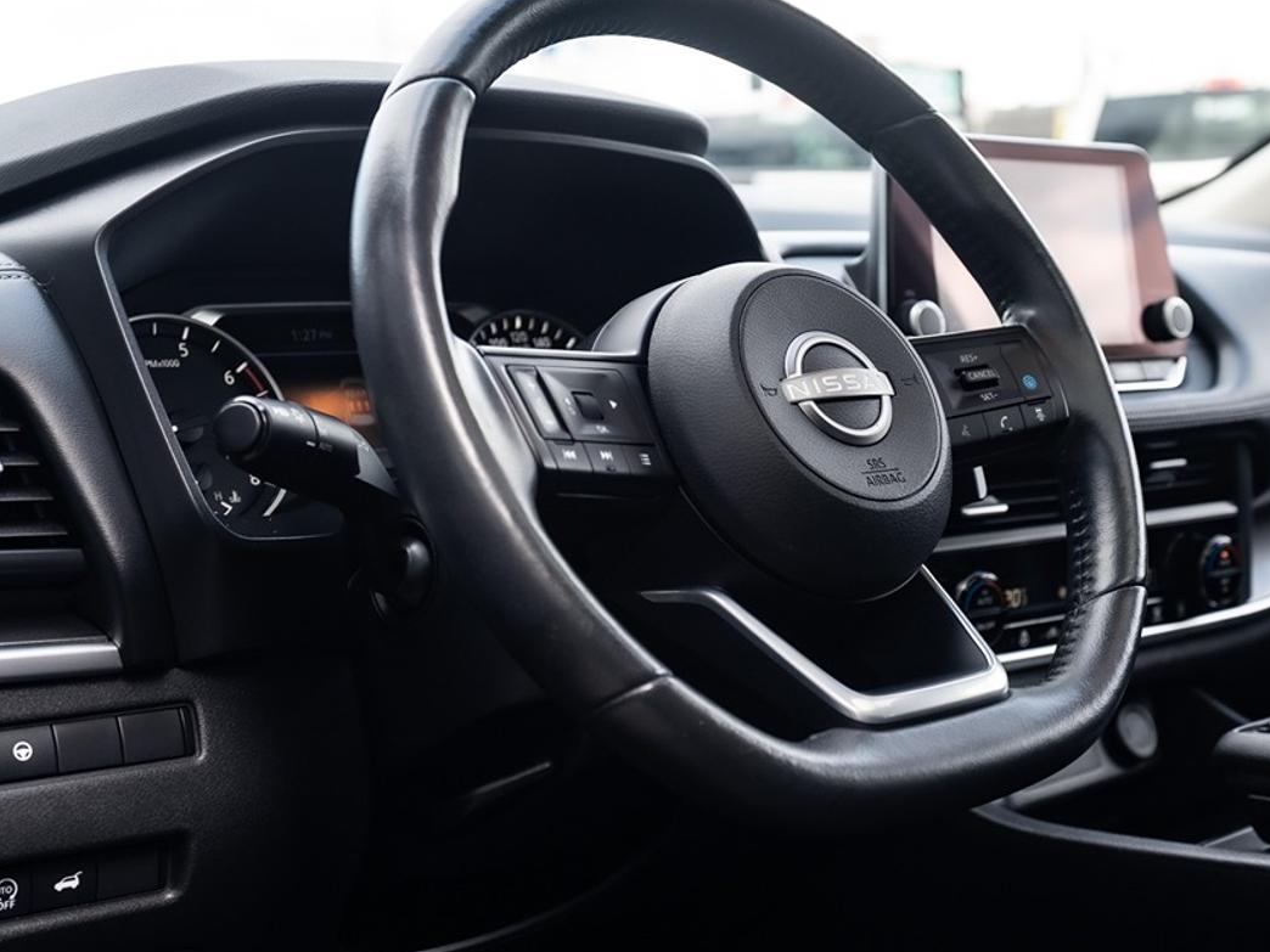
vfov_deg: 25.2
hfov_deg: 33.0
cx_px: 806
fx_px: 2128
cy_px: 403
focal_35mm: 58
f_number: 4
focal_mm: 35
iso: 500
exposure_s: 1/250
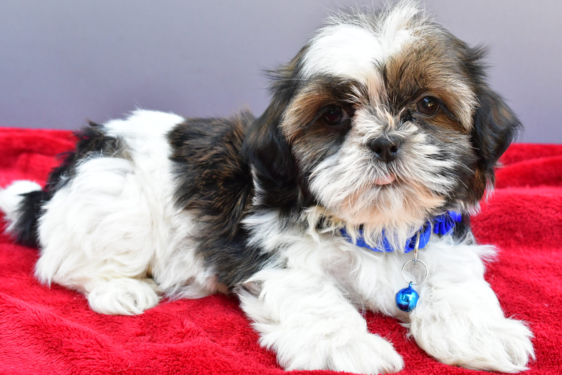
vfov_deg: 31.9
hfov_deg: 46.4
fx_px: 656
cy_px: 188
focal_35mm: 42
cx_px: 281
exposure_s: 1/200
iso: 3200
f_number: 10
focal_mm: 28
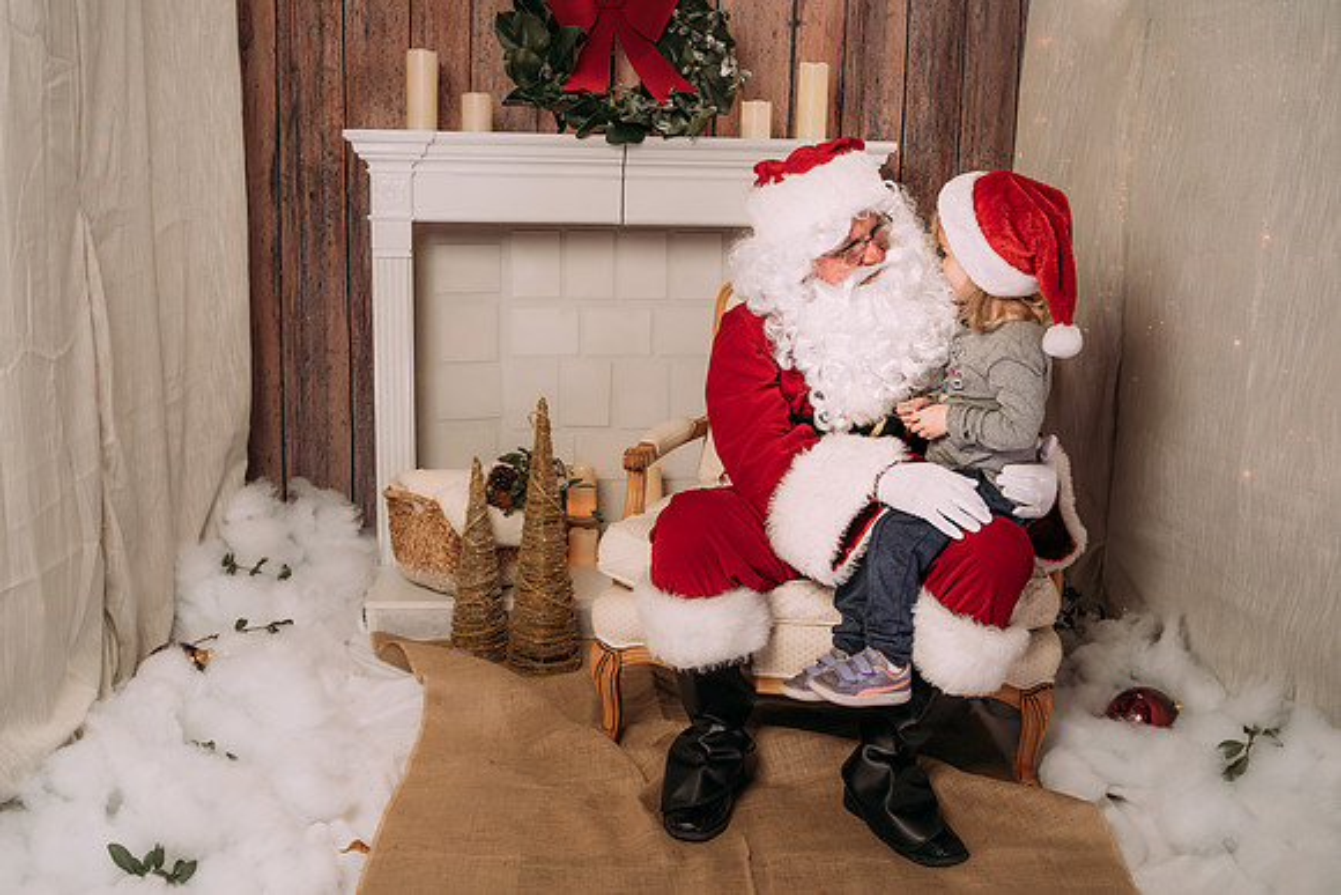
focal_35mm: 40
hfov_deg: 49.0
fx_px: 1472
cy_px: 462
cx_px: 676
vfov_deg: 33.8
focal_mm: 35
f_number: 5.6
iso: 100
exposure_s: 1/100
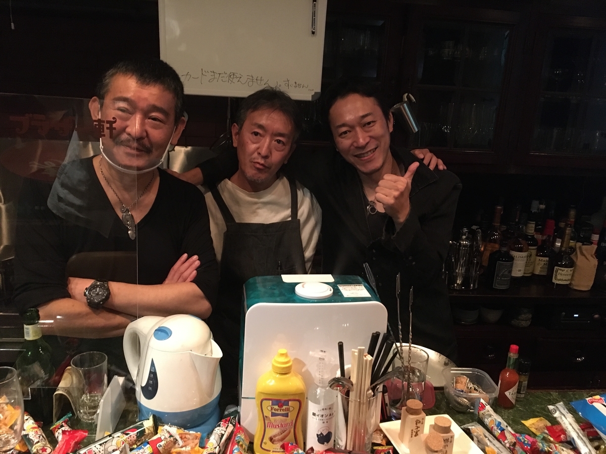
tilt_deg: -15.0
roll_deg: -2.7
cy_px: 227
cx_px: 303
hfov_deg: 61.7
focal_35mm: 29
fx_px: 508
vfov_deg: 48.2
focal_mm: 4.15
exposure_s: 1/15
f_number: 2.2
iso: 640
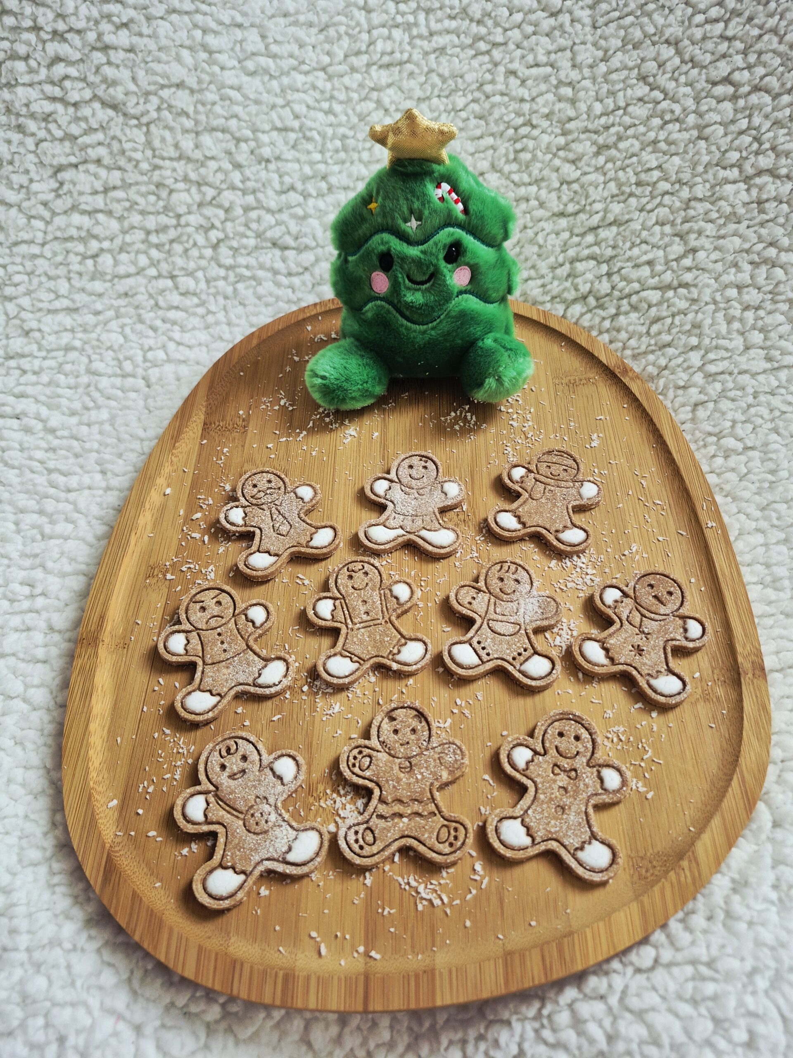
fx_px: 703
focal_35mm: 23
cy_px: 529
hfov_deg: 58.9
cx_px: 396
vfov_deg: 73.9
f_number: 1.8
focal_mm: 5.4
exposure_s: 1/100
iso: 400
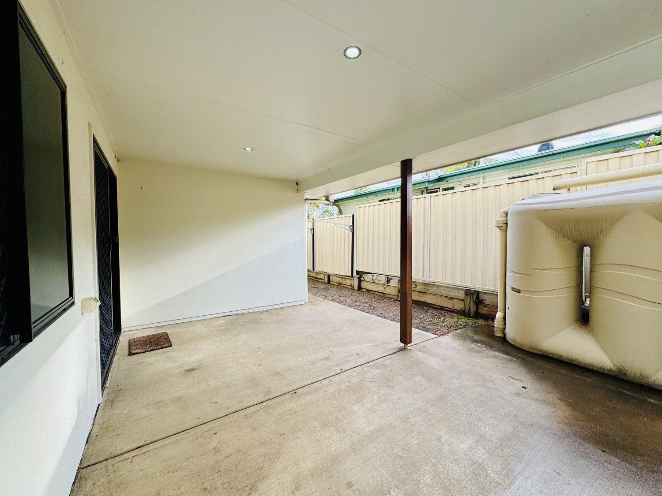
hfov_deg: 102.1
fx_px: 268
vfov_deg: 85.7
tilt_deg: -1.1
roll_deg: +2.1
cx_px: 331
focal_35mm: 14
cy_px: 248
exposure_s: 1/230
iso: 40
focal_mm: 2.22
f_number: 2.2
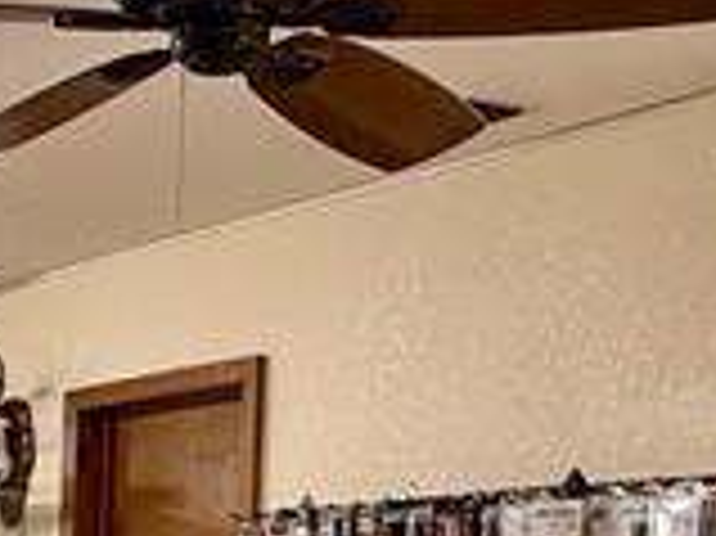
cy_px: 761
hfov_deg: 19.8
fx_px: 1860
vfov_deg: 15.3
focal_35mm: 90
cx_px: -248
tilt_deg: -2.8
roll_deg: -1.1
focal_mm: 2.22
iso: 200
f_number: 2.2
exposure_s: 1/58
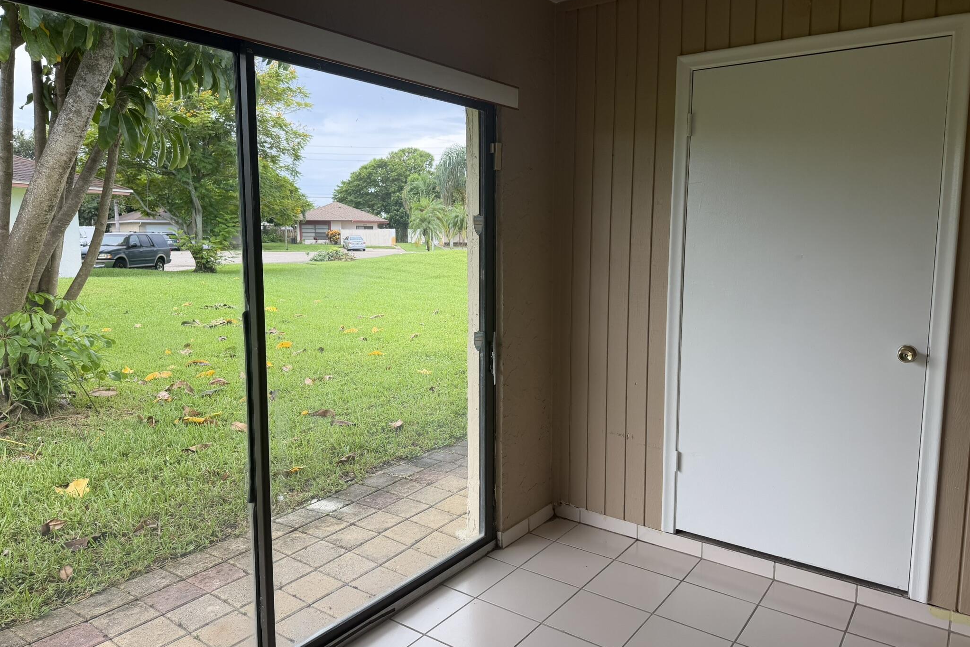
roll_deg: +1.3
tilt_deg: -6.6
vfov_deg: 51.3
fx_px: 674
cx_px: 485
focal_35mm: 25
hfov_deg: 71.5
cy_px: 315
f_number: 1.78
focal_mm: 6.76
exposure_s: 1/702
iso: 100
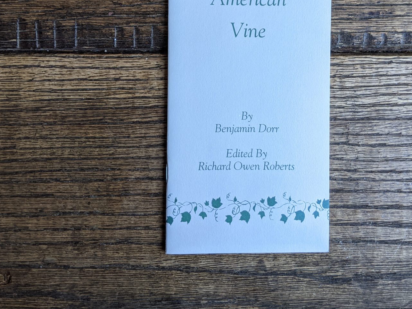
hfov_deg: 44.5
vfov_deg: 33.5
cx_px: 249
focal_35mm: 42
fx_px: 500
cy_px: 71
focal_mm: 4.44
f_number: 1.8
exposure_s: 1/25
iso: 79
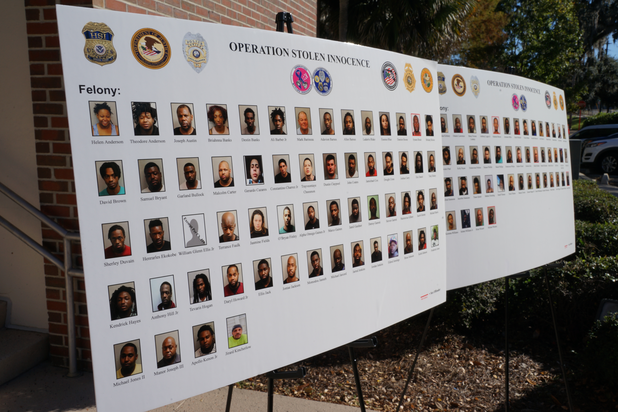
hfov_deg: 58.7
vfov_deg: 41.1
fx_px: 549
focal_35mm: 32
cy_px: 206
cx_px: 309
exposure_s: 1/60
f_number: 25
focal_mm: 32
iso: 125
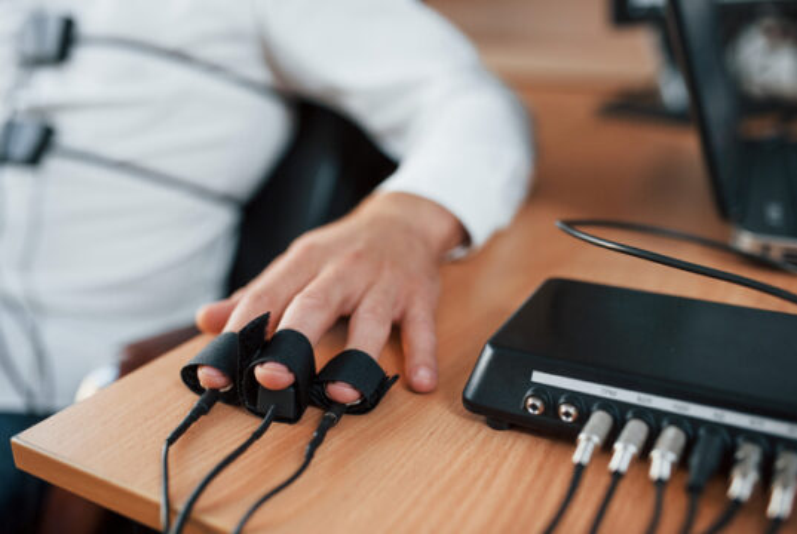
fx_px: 776
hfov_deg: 54.4
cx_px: 398
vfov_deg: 38.0
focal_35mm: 35
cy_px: 267
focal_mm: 35
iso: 400
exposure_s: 1/200
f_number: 2.2
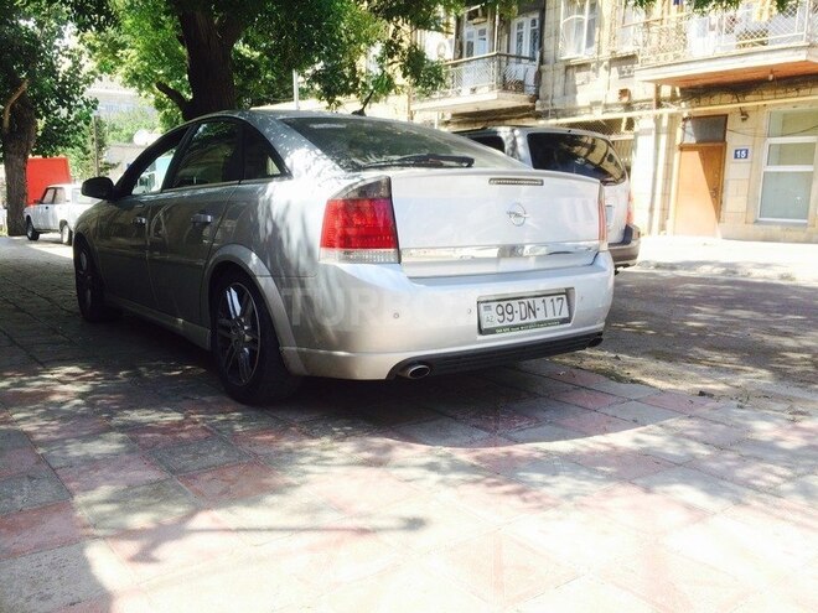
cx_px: 409
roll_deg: -0.3
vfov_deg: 48.2
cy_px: 306
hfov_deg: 61.7
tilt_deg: -9.0
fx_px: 685
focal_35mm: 29
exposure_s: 1/451
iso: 32
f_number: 2.2
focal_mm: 4.15
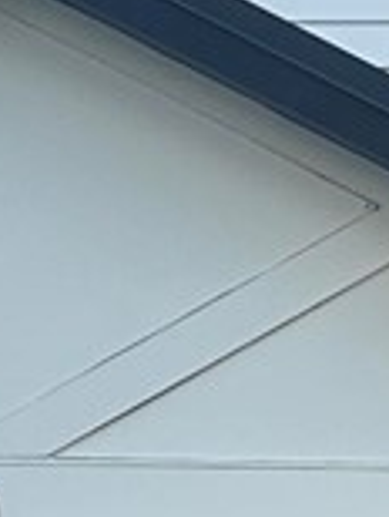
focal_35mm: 270
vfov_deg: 7.2
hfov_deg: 5.5
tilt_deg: +3.2
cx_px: 594
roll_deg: -1.4
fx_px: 4034
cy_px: 772
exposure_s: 1/196
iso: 40
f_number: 1.5
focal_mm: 5.7
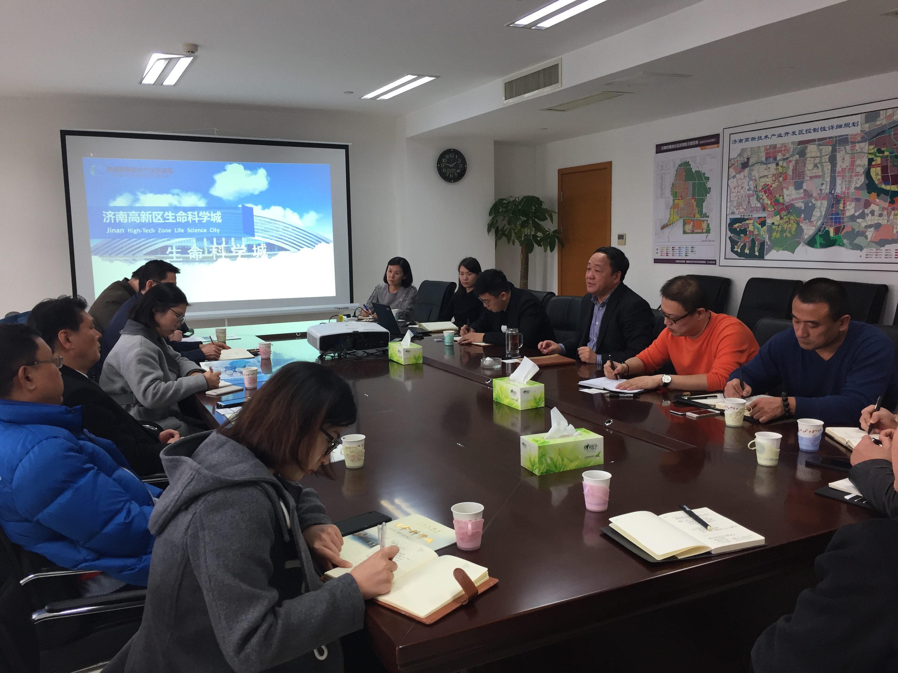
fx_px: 752
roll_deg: +0.5
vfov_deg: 48.2
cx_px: 449
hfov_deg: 61.7
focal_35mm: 29
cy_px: 336
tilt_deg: -7.4
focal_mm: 4.15
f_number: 2.2
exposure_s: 1/33
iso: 32
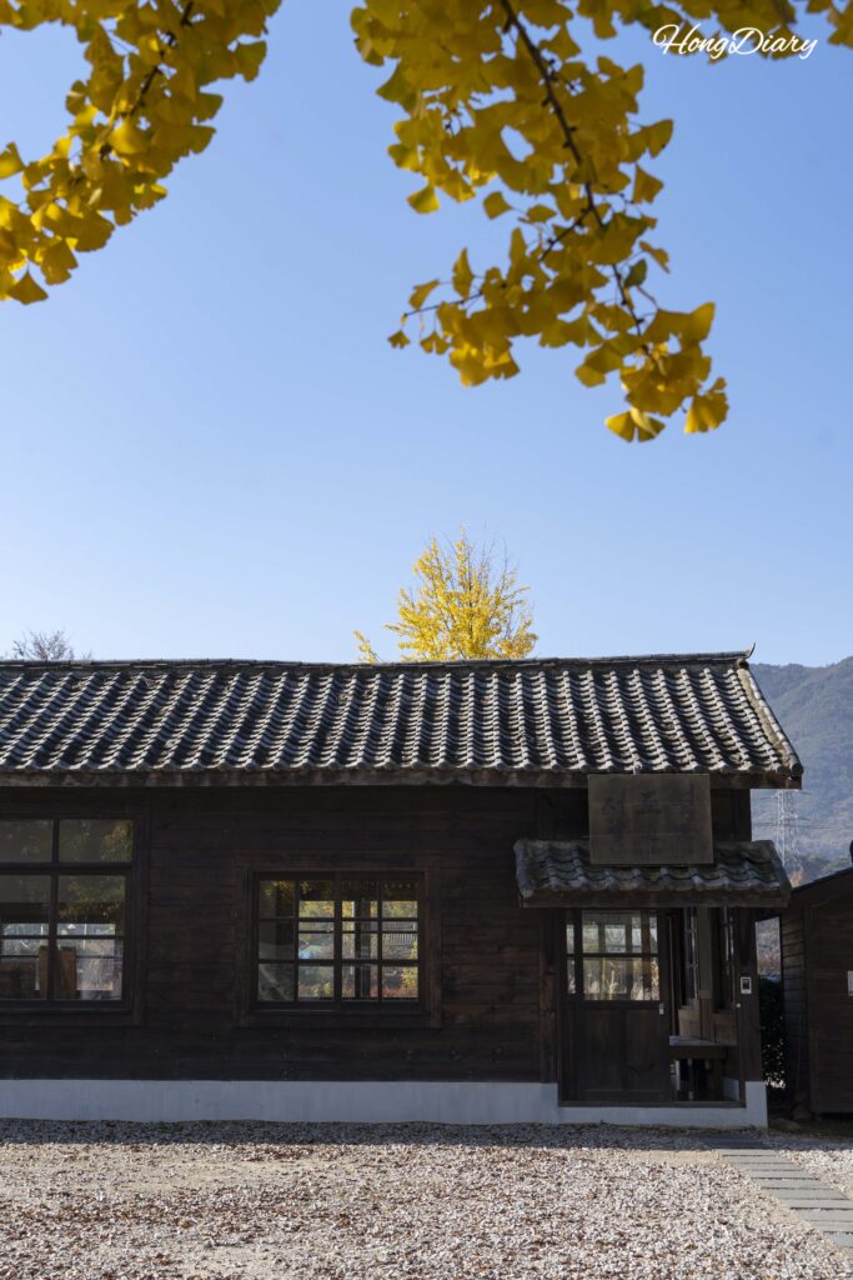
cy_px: 640
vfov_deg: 42.7
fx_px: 1634
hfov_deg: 29.3
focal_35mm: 46
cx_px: 426
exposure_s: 1/250
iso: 100
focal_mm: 46
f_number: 6.3
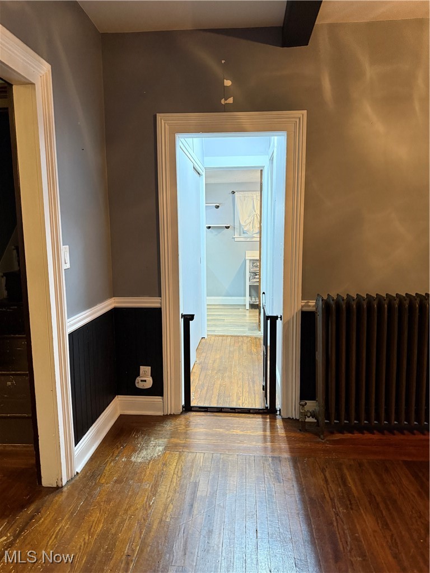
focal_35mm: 24
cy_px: 286
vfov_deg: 71.6
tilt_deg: -6.8
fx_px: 398
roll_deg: +0.2
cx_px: 215
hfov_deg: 56.8
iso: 500
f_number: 1.78
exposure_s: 1/60
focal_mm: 6.76
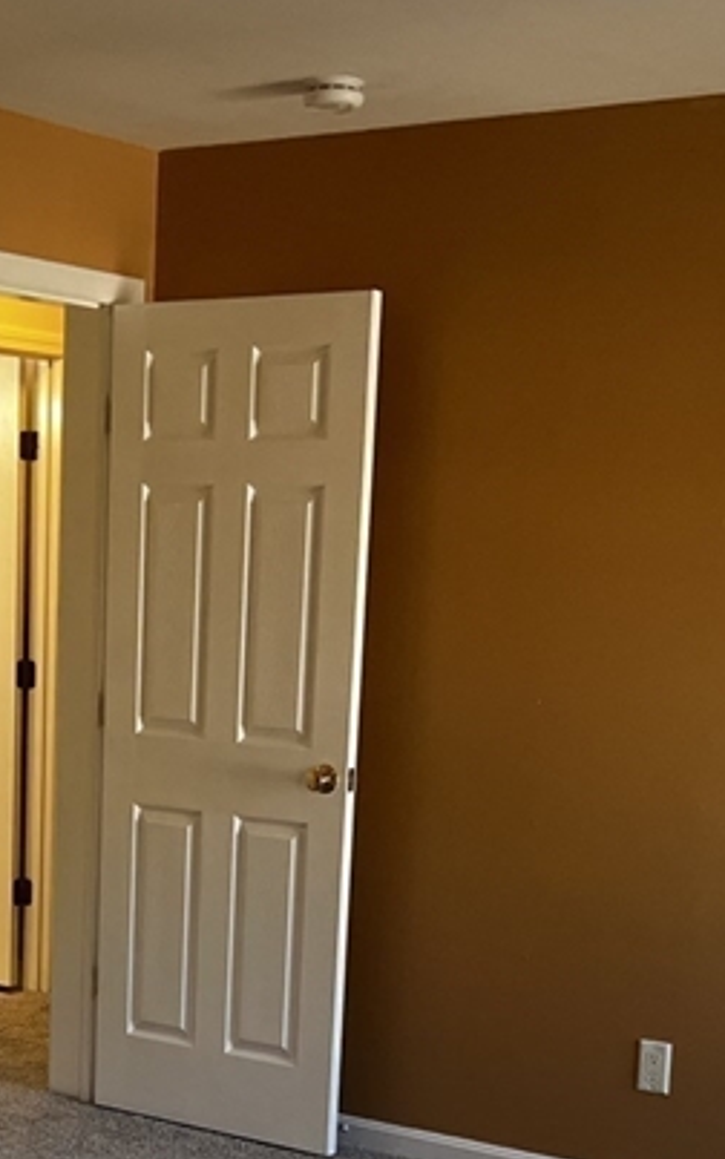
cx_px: 167
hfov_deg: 18.5
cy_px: 1055
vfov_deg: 28.2
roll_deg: -1.7
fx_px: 2212
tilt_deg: -12.7
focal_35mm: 70
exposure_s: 1/120
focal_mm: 5.7
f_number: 1.5
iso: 125
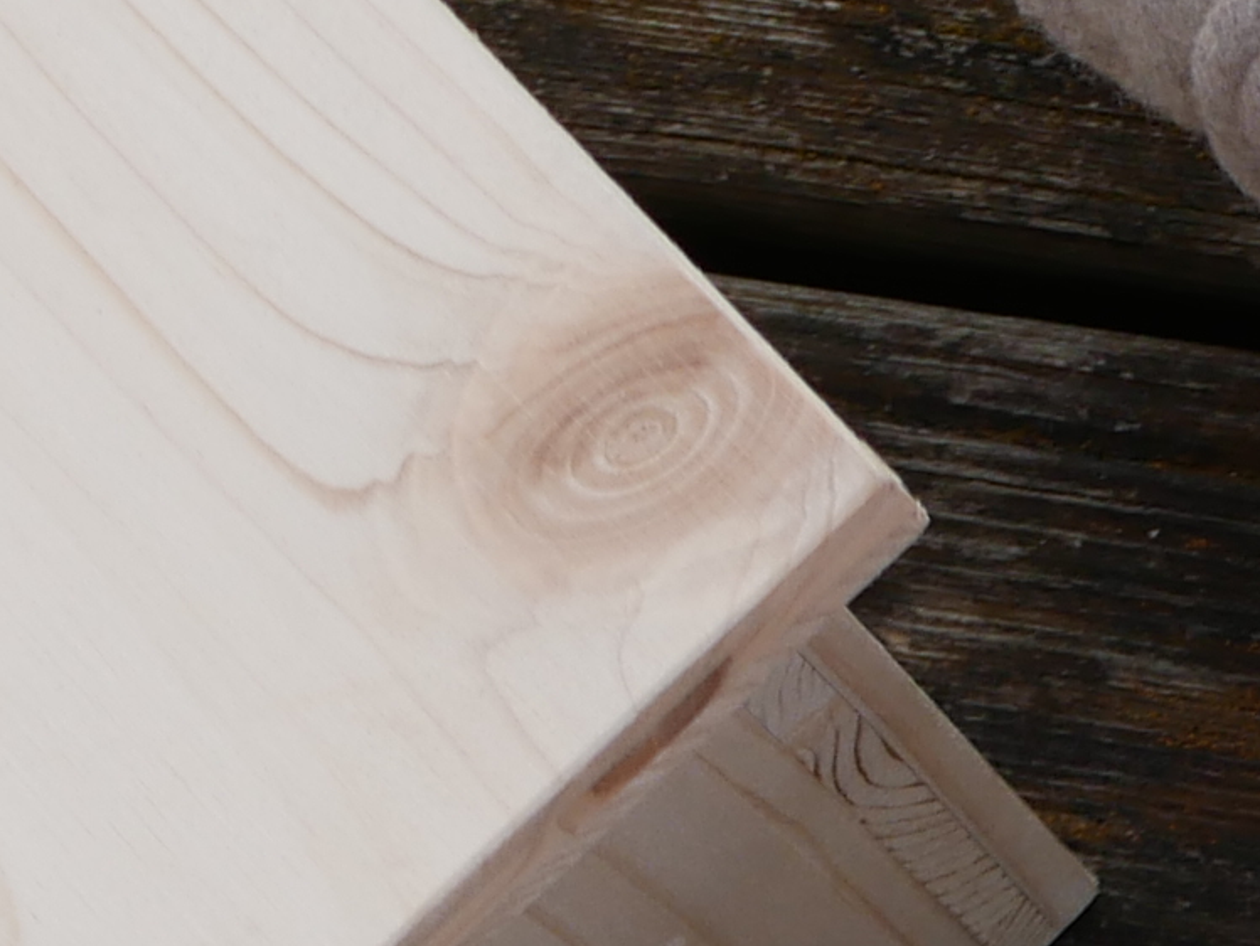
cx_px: 2756
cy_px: 2437
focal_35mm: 307
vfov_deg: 4.7
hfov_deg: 6.2
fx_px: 11182
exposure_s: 1/640
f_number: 4.5
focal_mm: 25
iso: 200
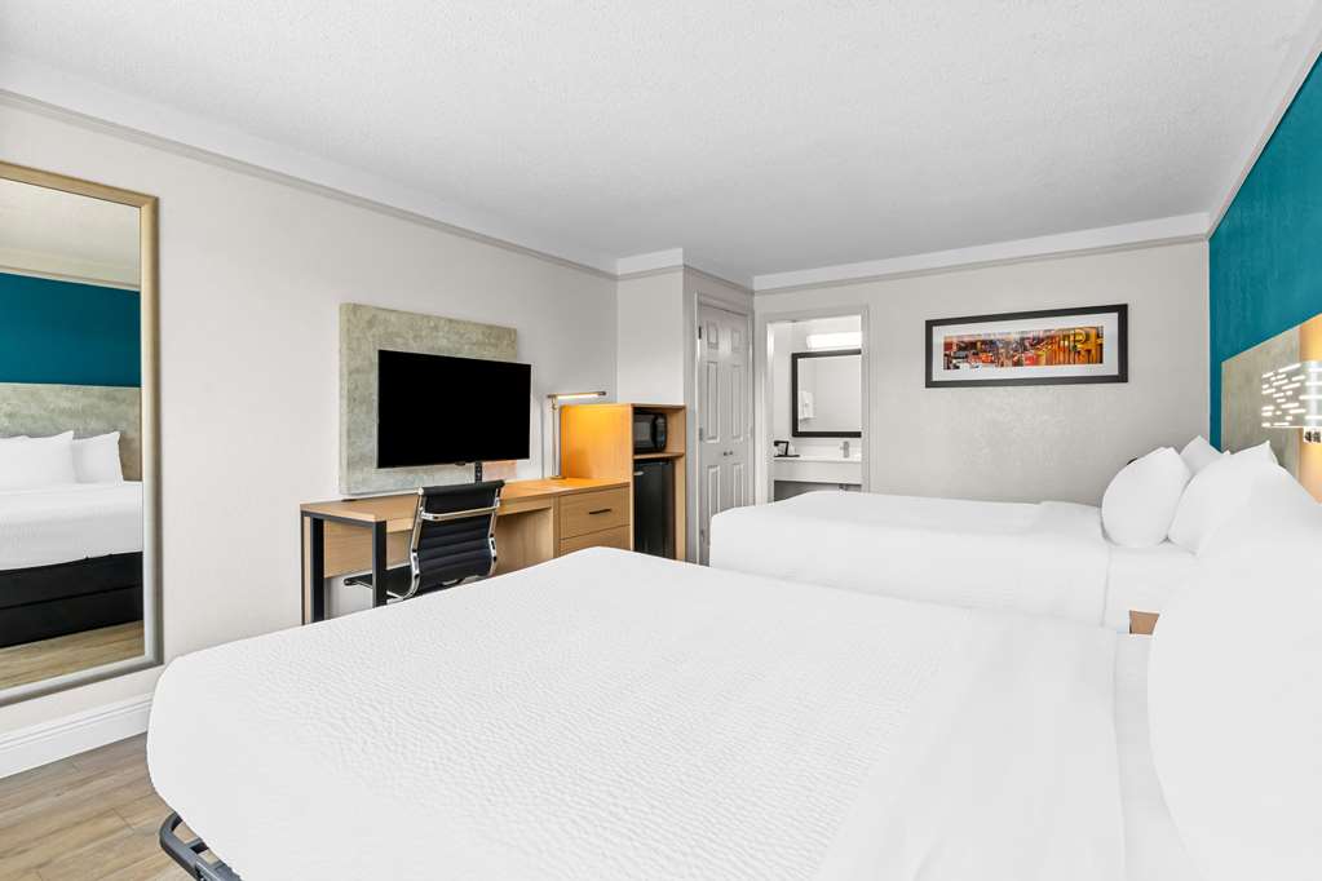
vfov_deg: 70.4
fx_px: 624
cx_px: 661
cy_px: 440
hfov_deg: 93.3
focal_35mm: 17
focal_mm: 17
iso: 800
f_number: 8
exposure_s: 1/8
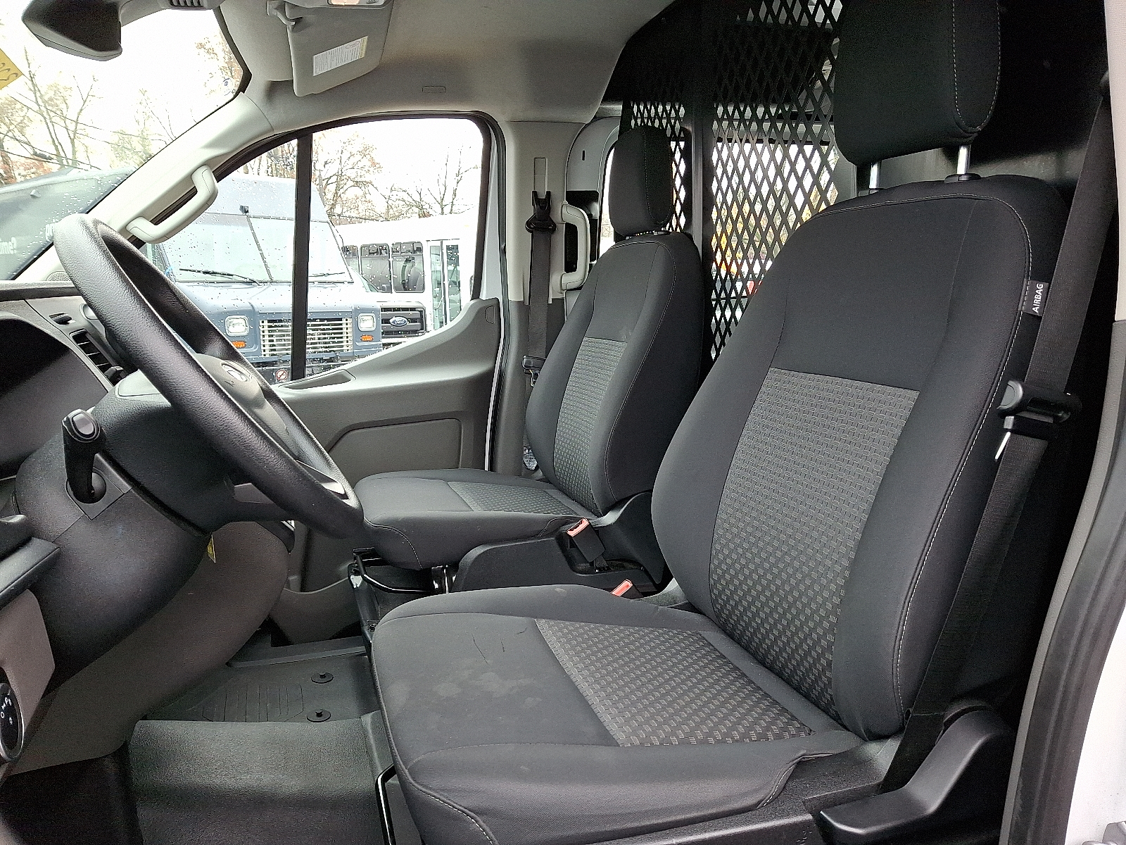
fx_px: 813
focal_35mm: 25
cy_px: 422
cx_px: 563
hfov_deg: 69.4
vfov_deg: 54.9
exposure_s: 1/100
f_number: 1.8
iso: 45
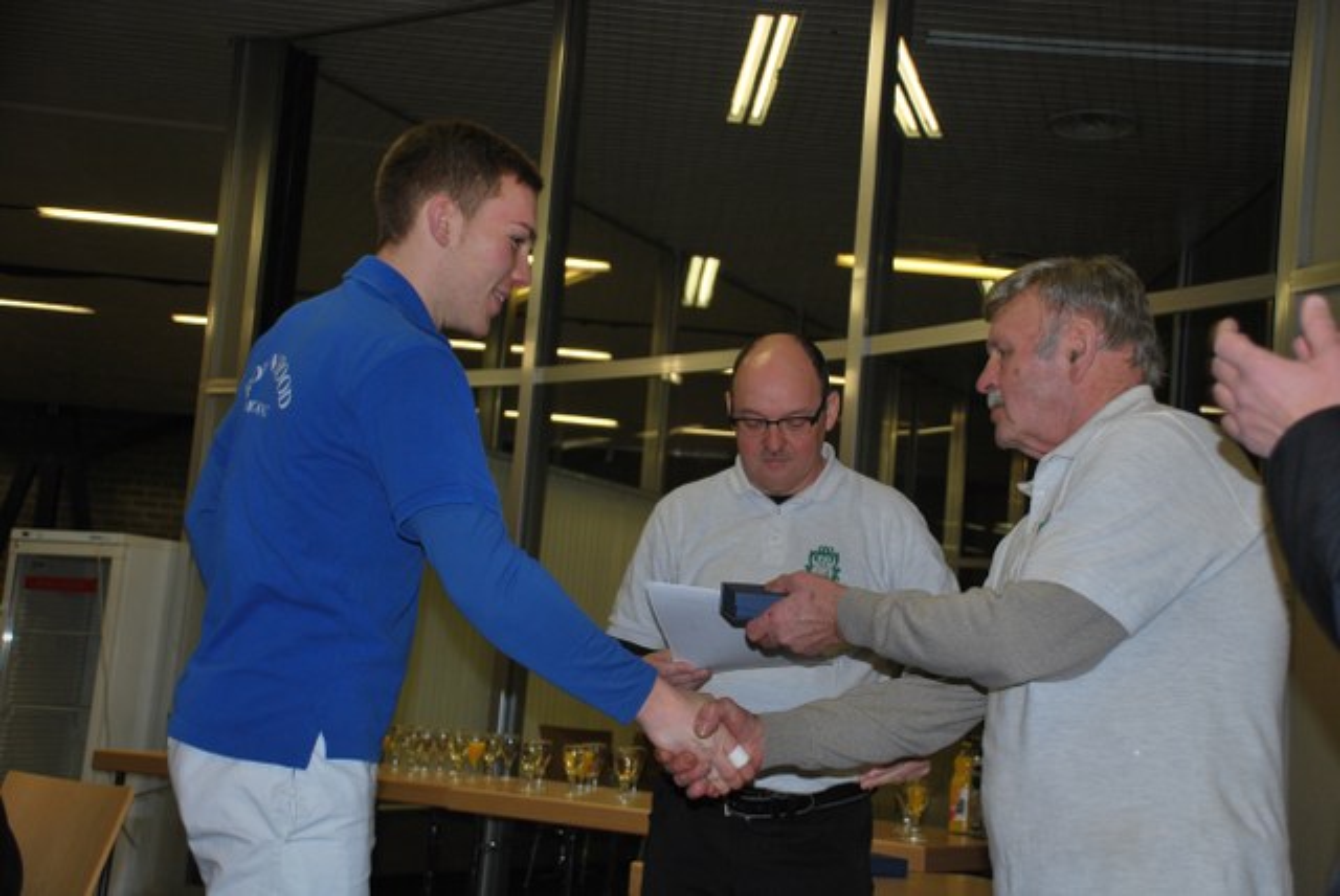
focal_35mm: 52
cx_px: 670
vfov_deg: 25.8
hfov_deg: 37.8
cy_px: 448
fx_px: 1956
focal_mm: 35
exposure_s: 1/60
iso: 200
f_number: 4.5
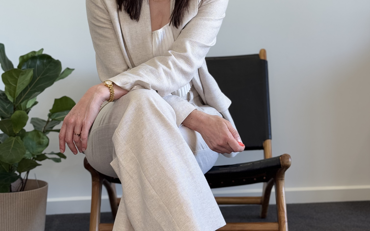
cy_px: 55
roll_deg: +0.6
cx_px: 185
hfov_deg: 30.2
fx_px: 686
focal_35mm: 68
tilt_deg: +0.0
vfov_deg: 19.0
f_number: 1.78
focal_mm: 6.76
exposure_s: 1/115
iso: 100
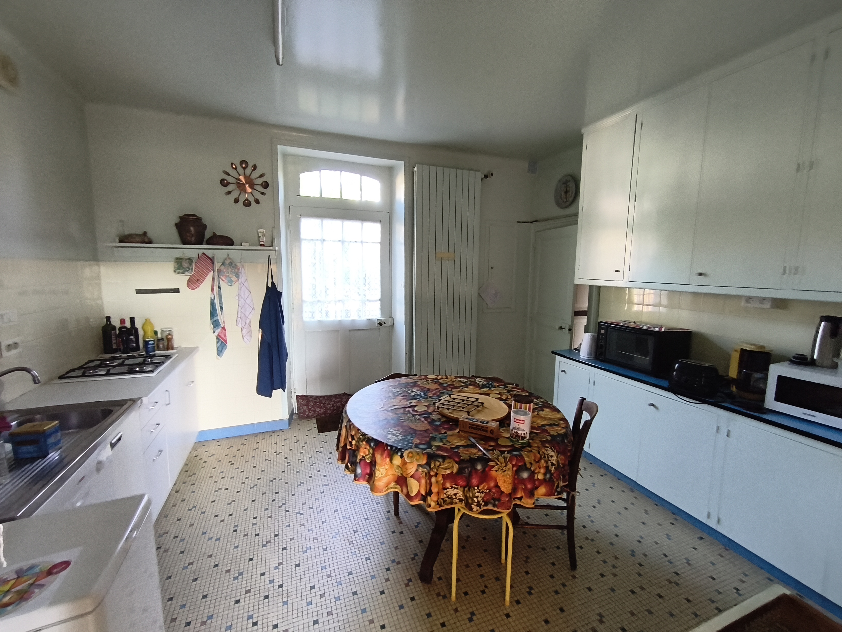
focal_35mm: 15
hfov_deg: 98.1
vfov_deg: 81.8
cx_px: 421
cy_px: 316
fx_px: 365
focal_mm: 1.65
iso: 200
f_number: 2.2
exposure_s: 1/50
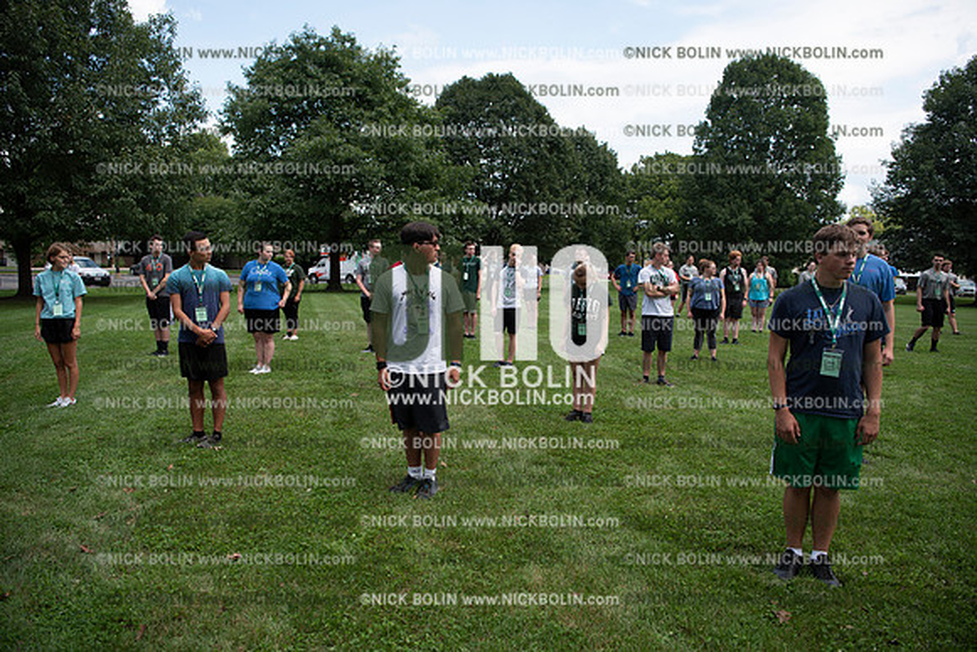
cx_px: 488
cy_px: 326
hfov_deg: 73.7
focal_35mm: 24
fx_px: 651
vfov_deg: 53.2
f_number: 3.5
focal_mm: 24
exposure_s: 1/640
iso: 125
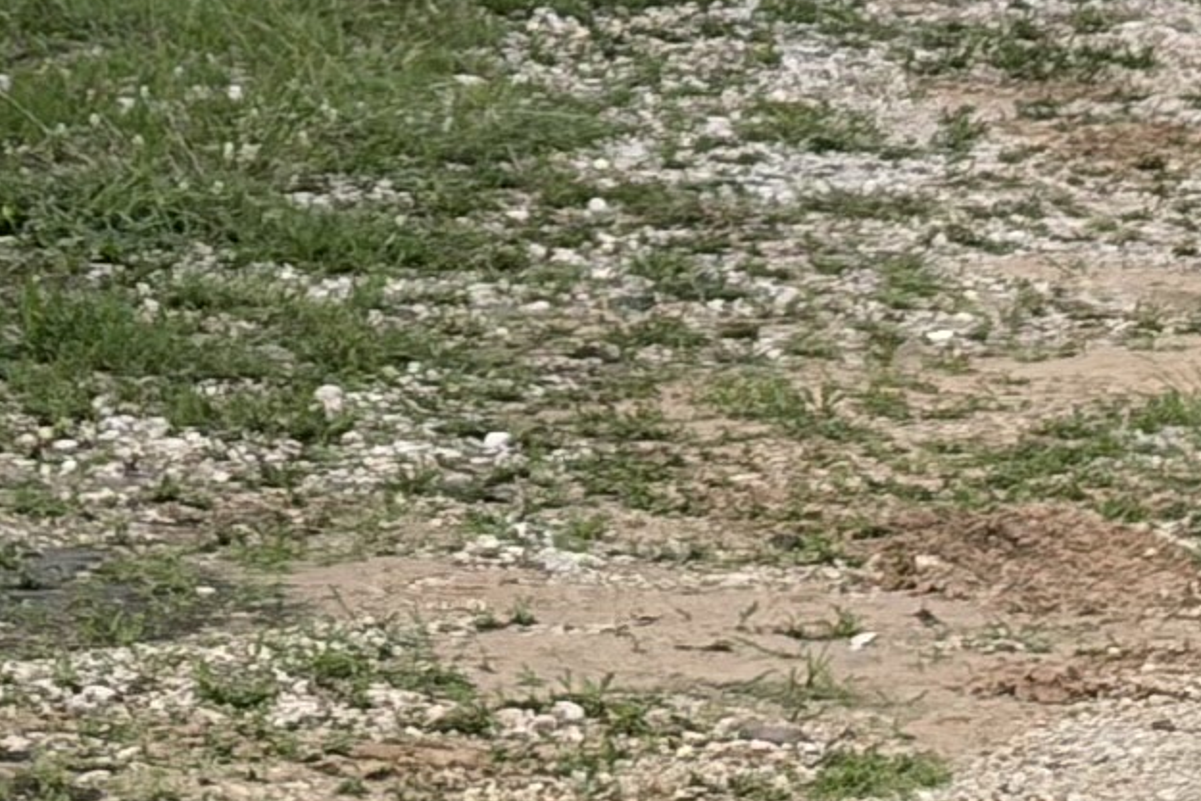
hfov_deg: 5.9
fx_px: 11645
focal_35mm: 349
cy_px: -1429
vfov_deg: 3.8
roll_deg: -0.6
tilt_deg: +1.4
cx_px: -200
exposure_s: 1/1626
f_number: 1.6
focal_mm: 5.96
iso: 32
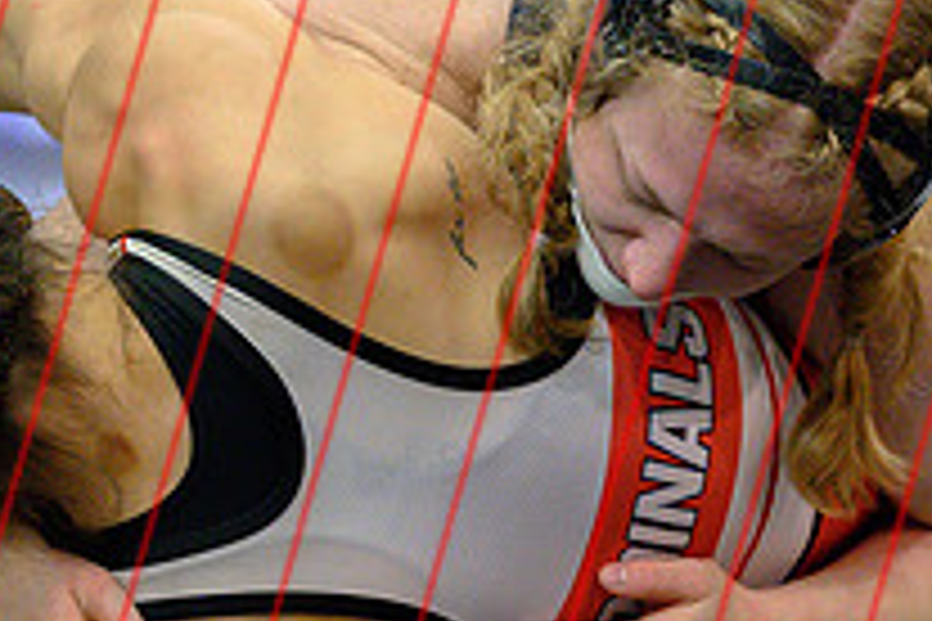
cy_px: 123
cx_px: 543
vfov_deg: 3.1
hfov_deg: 4.7
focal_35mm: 443
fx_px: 11468
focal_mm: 120
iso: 3200
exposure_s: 1/800
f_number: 2.8
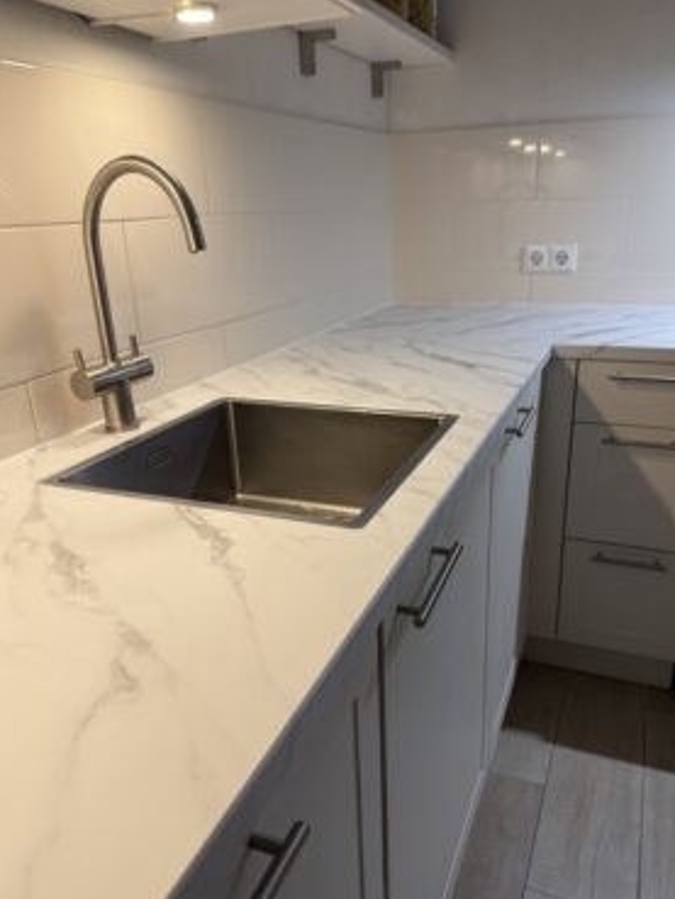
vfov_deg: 67.3
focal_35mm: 26
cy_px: 468
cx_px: 358
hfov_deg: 53.1
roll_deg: +2.3
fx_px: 676
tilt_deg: -23.8
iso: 100
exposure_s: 1/50
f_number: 1.78
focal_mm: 6.76
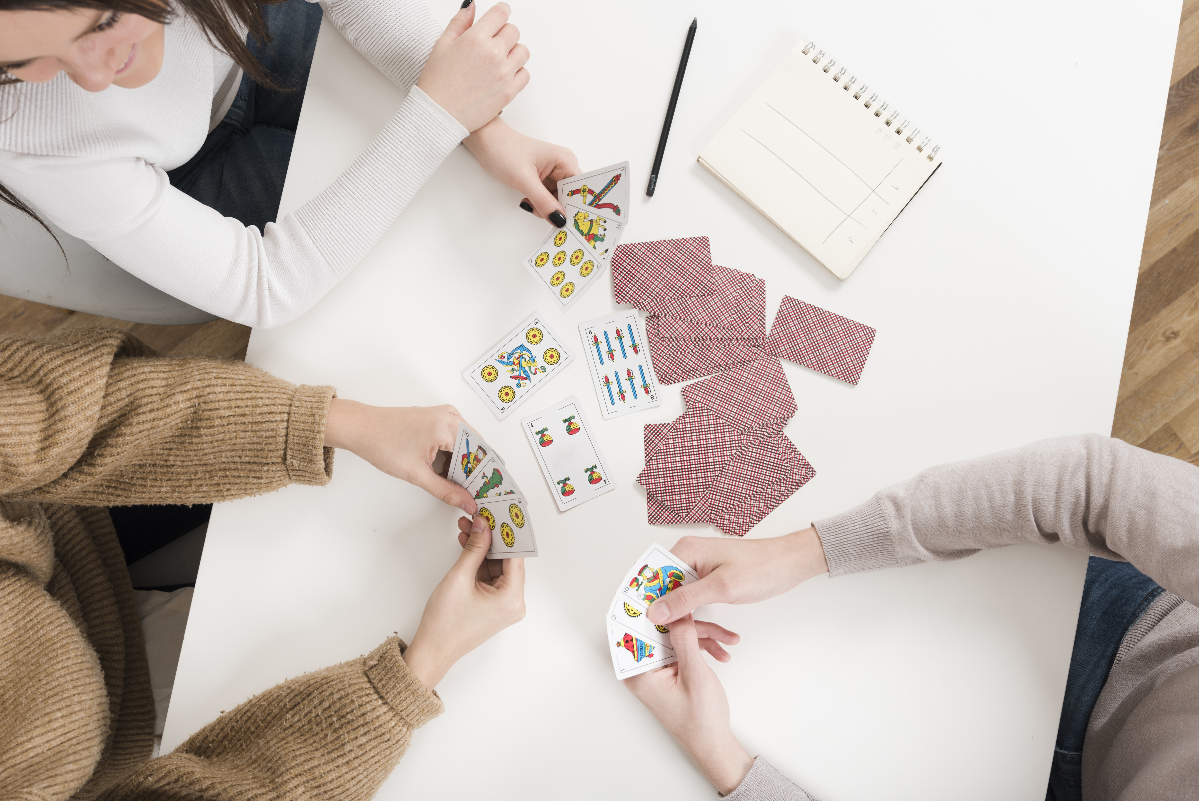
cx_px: 600
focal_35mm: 40
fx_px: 1333
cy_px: 400
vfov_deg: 33.4
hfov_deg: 48.4
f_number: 6.3
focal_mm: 40
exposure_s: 1/160
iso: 64
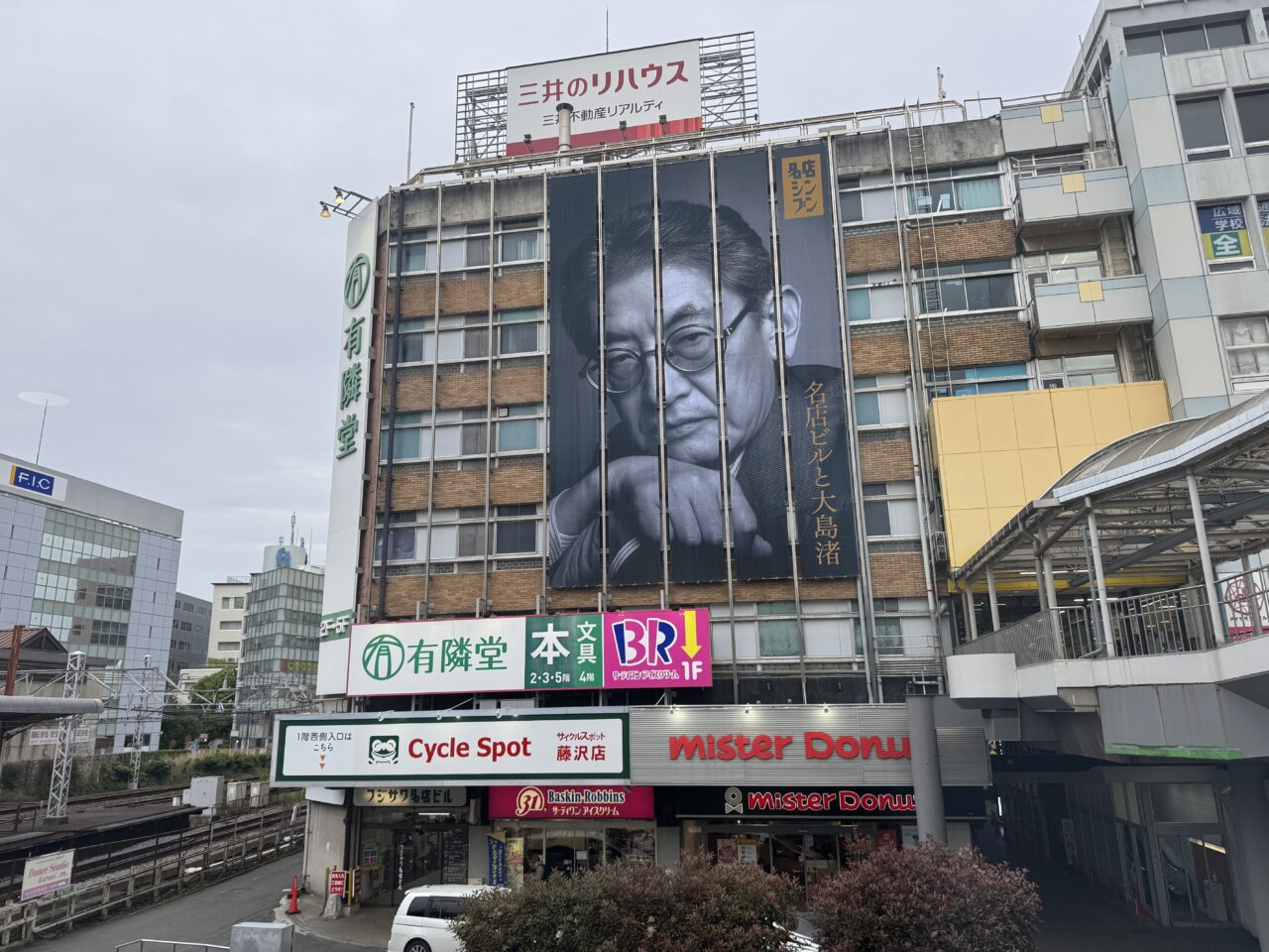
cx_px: 634
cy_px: 476
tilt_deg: +15.1
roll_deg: +1.7
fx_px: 880
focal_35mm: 24
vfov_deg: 56.8
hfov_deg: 71.6
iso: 80
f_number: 1.78
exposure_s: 1/952
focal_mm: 6.76
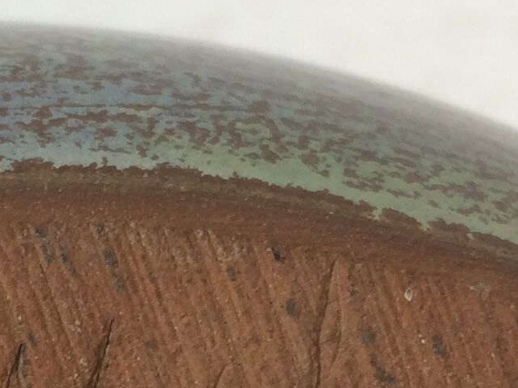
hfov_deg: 12.9
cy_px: 691
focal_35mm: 147
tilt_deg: -24.6
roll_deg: -16.8
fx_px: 2200
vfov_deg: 9.6
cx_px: -191
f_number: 2.2
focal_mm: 4.15
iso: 40
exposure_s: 1/50
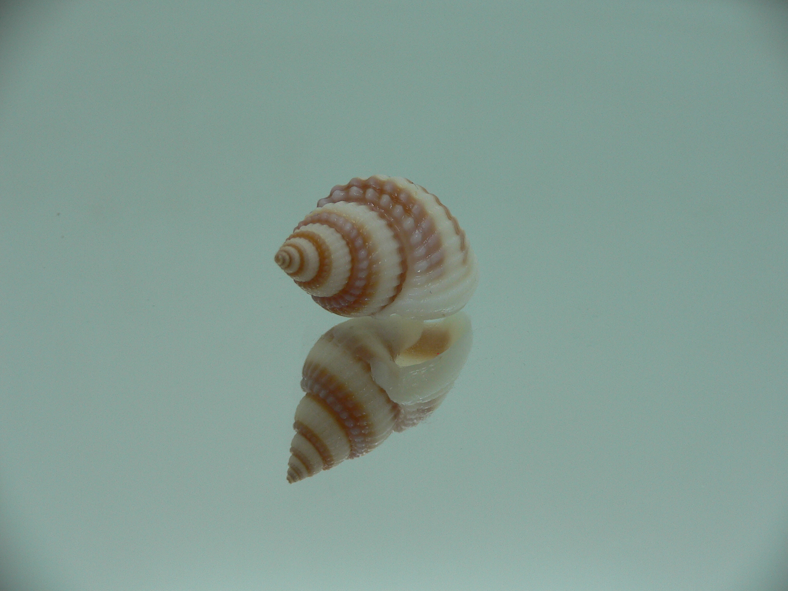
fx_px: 797
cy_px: 296
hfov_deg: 52.6
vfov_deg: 40.7
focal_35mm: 35
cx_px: 394
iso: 80
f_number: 2.8
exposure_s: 1/60
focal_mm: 4.6
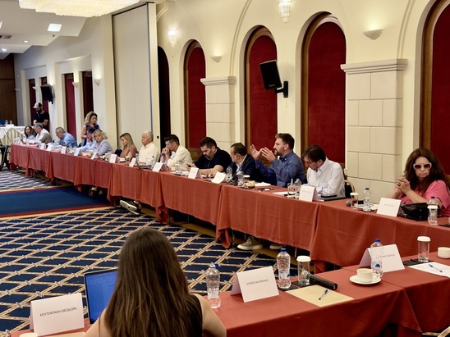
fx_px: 624
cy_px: 168
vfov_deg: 30.3
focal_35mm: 48
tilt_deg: -5.9
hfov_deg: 39.7
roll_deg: +0.5
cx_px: 225
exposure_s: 1/50
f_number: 1.78
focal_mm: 6.76
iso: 160
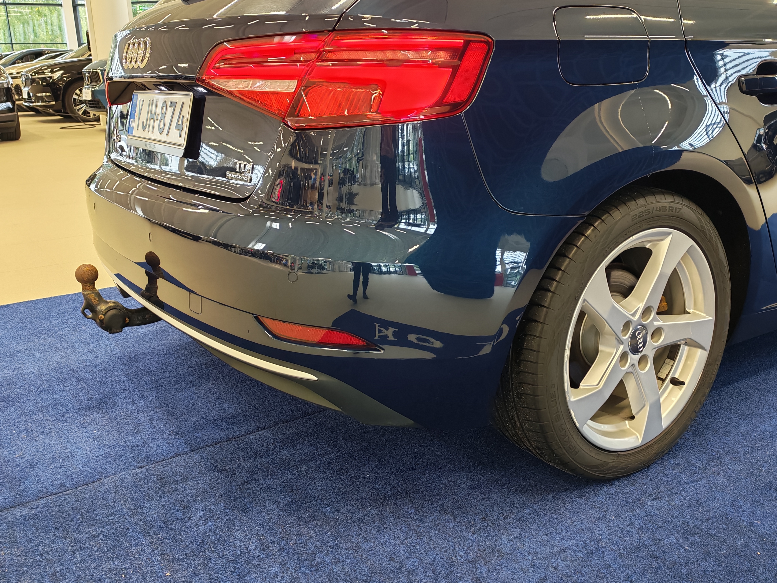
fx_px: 763
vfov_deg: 41.8
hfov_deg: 54.0
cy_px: 292
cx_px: 388
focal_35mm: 34
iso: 400
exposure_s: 1/100
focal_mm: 6.12
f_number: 1.9
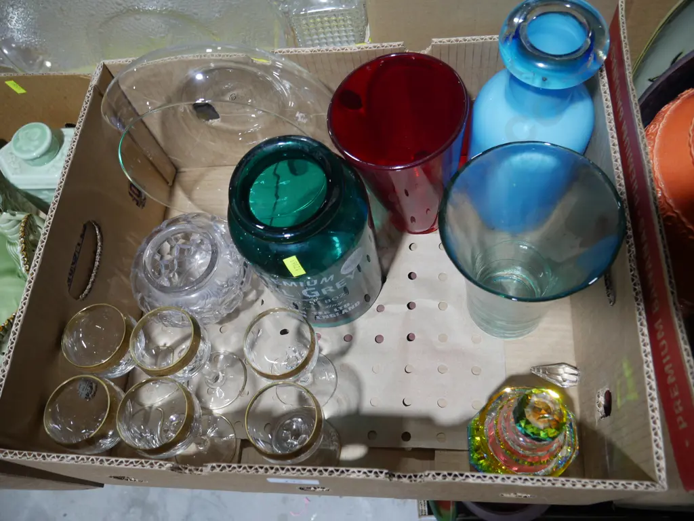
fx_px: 601
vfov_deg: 46.8
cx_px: 347
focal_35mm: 30
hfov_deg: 60.0
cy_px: 260
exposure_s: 1/60
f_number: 3.6
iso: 200
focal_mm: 15
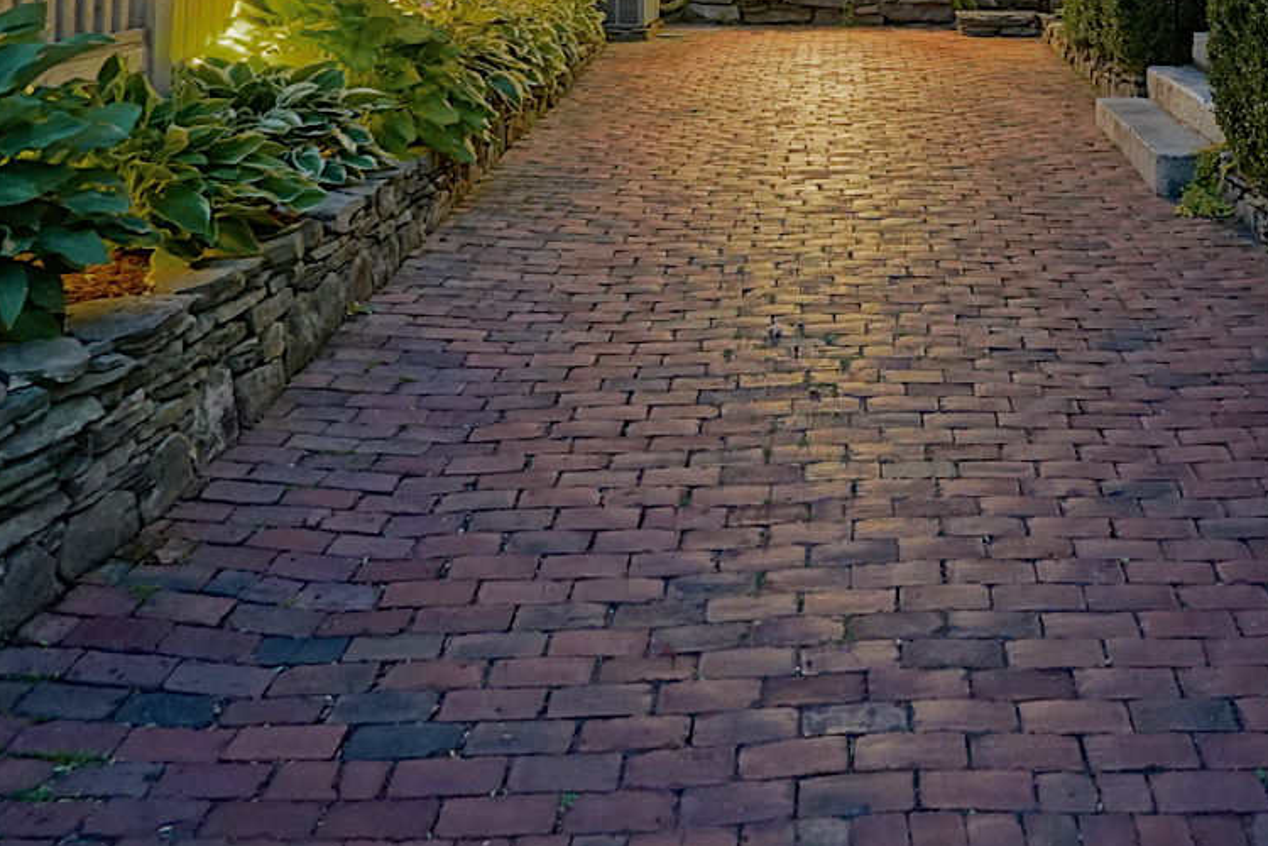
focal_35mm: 37
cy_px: -118
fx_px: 1293
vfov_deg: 31.5
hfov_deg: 50.8
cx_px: 893
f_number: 3.2
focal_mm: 15.3
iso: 6400
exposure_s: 1/25
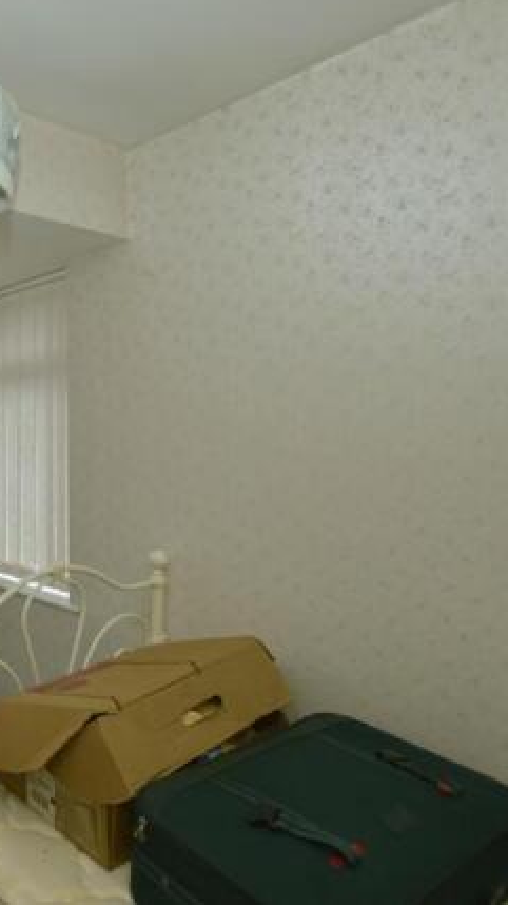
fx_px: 575
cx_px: 2
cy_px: 447
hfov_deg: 41.5
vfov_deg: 76.3
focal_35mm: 24
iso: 100
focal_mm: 10
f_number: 3.5
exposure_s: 1/60
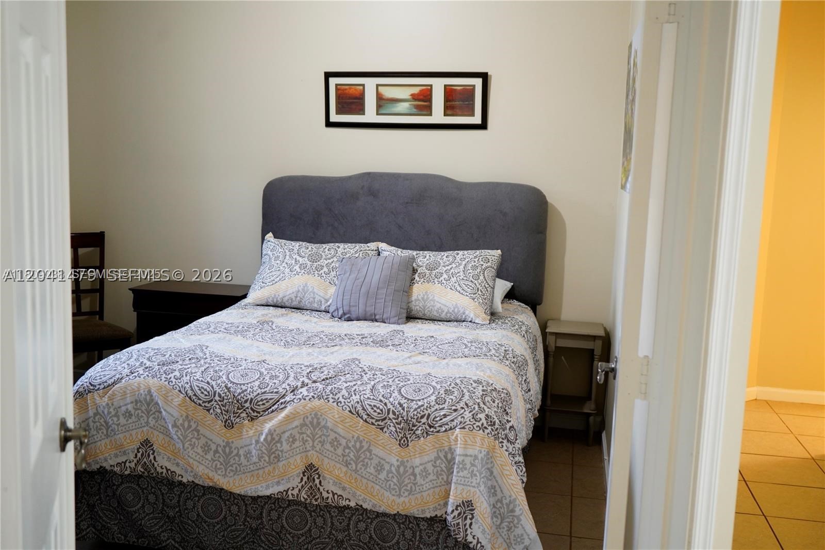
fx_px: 825
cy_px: 275
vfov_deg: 36.9
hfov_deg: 53.1
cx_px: 412
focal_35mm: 36
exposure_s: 1/40
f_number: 4
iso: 1600
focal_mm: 36
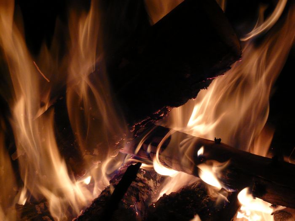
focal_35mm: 102
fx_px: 869
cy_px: 110
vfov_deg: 14.5
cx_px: 148
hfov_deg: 19.3
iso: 200
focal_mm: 16.8
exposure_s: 1/15
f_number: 5.6
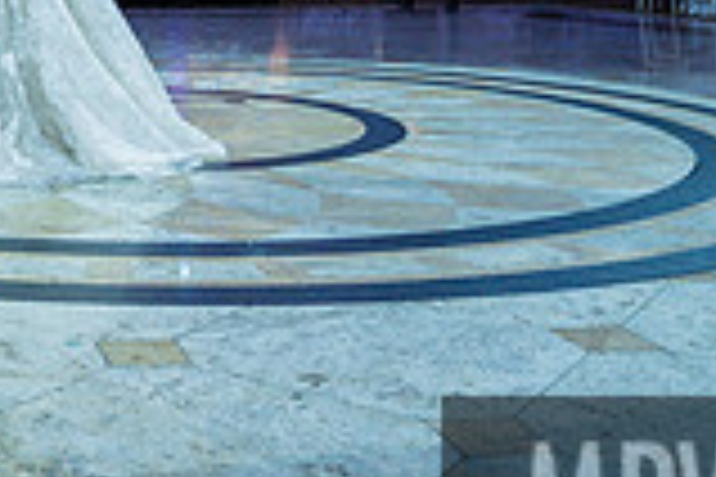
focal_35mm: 62
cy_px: -191
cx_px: -59
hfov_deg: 29.4
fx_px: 1233
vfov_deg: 19.7
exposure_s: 1/250
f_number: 2.8
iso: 1600
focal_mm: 17
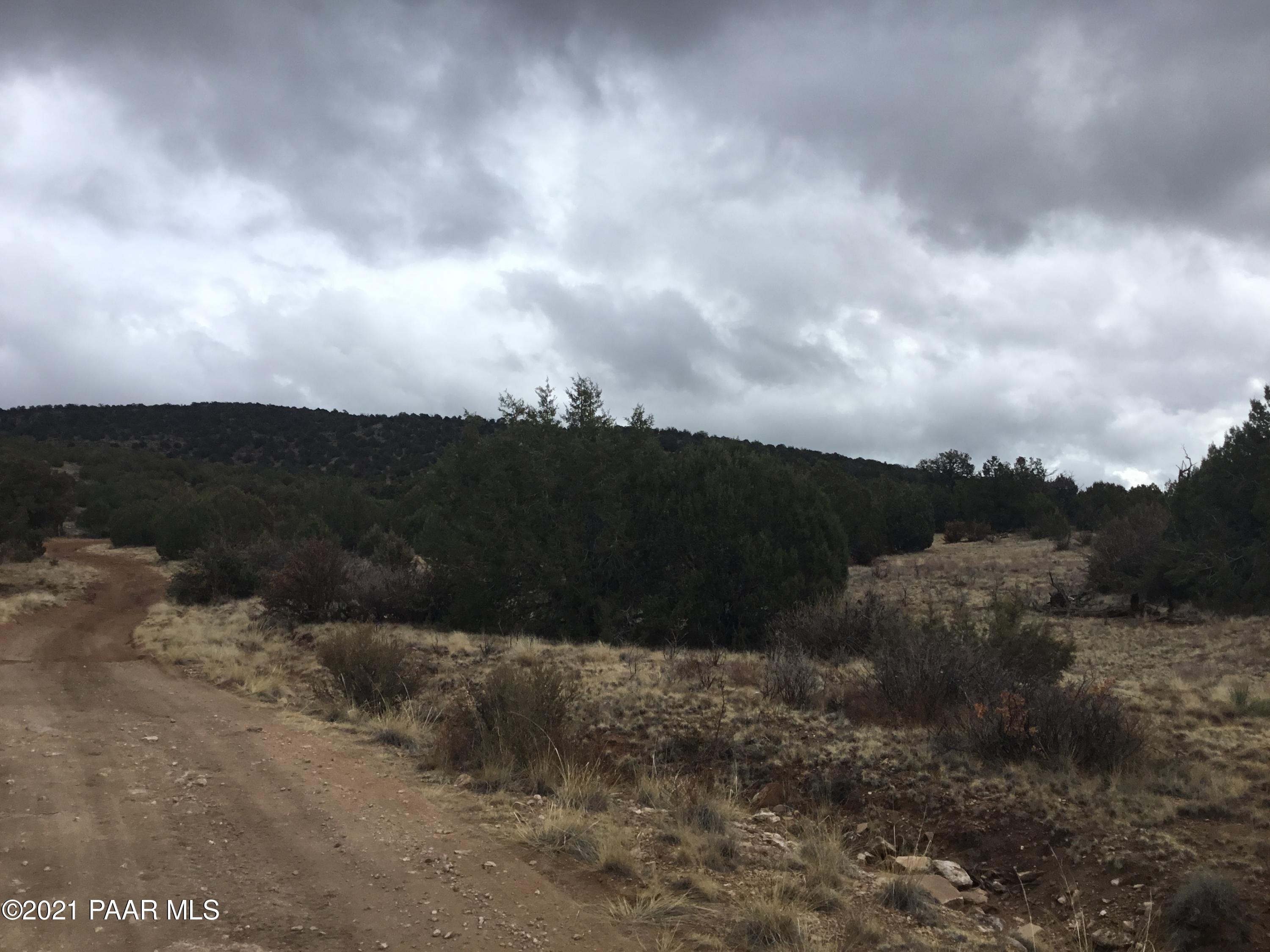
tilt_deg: +4.3
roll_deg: +1.0
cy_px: 476
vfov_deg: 45.4
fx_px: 1137
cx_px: 635
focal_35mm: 31
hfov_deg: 58.4
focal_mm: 3.3
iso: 25
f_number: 2.4
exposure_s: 1/1664
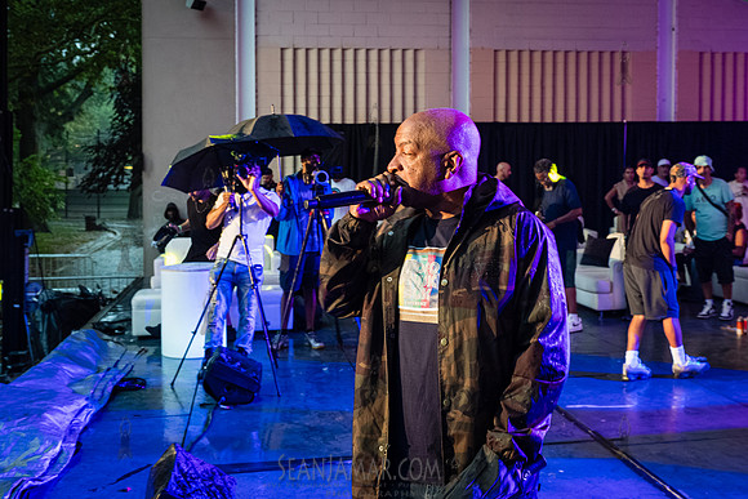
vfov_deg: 32.1
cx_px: 418
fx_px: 866
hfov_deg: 46.6
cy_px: 206
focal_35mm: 42
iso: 6400
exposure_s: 1/60
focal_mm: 34
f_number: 5.6
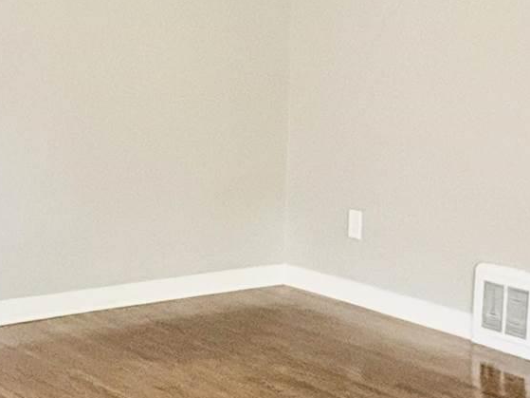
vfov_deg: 18.7
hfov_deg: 25.3
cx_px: 290
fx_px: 1179
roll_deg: -0.4
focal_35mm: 77
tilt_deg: +1.4
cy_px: 9
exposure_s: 1/120
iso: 200
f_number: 2.2
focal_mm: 2.22
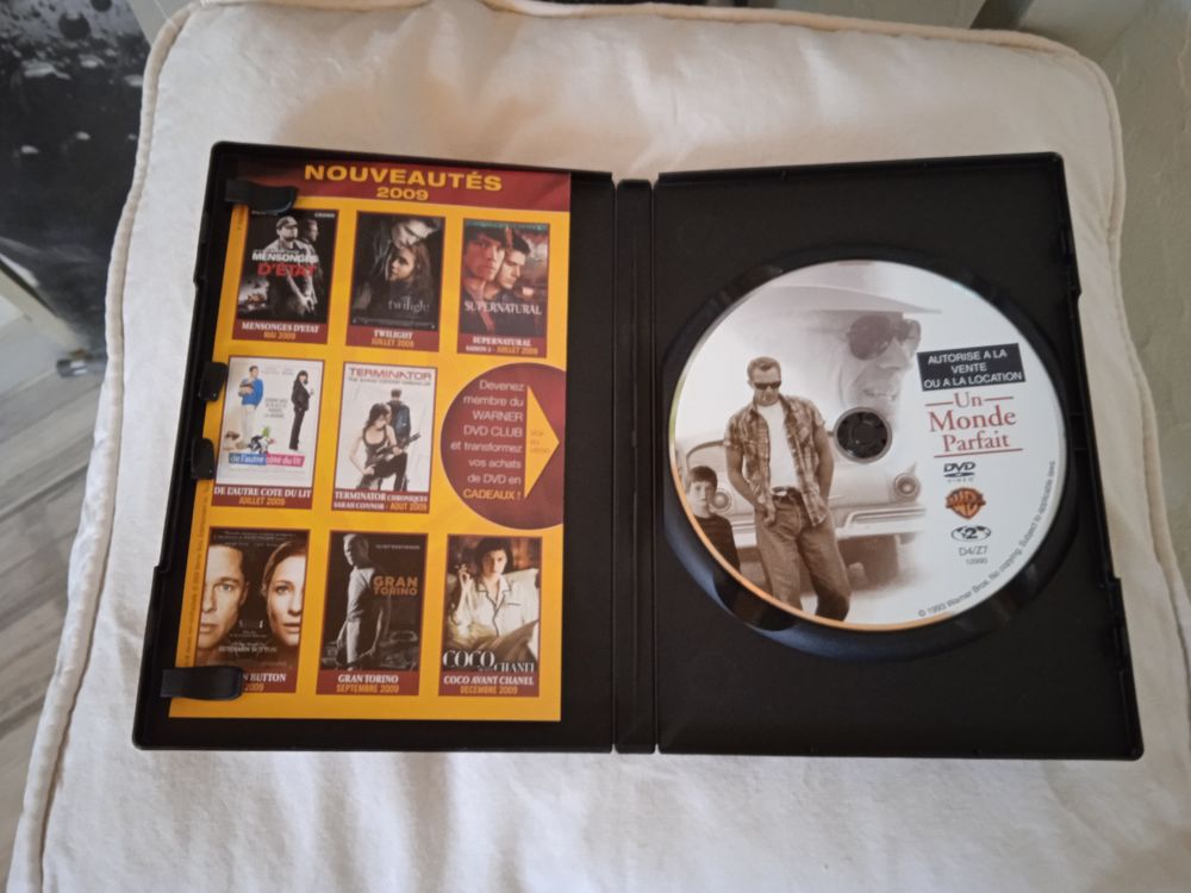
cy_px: 446
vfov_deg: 49.7
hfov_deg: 63.4
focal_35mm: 28
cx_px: 596
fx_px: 963
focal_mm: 3.43
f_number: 2.2
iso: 1176
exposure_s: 1/14.3
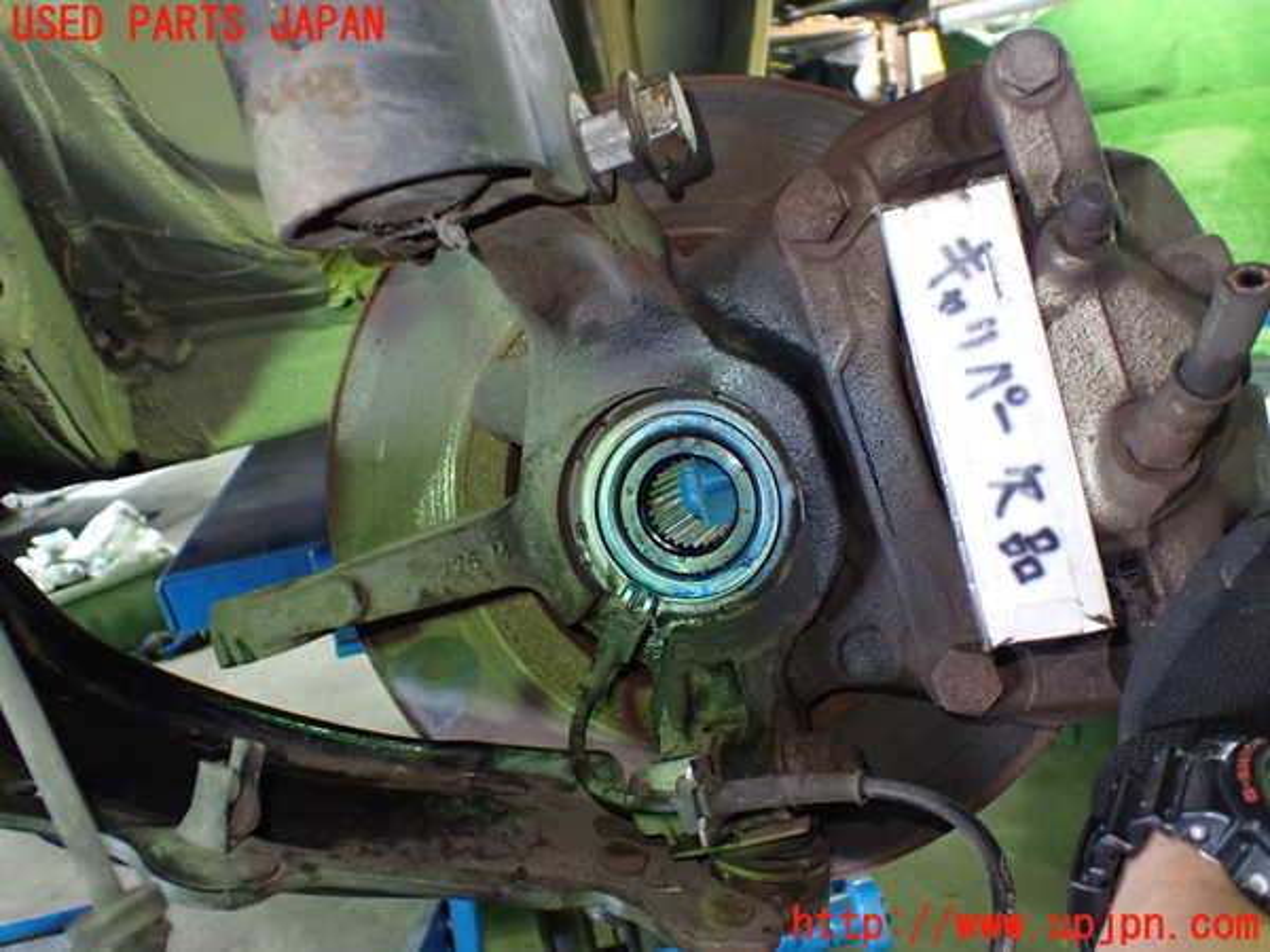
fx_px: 1101
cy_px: 476
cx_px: 635
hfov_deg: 60.0
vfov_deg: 46.8
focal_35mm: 30
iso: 800
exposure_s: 1/50
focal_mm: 5.4
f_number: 2.3
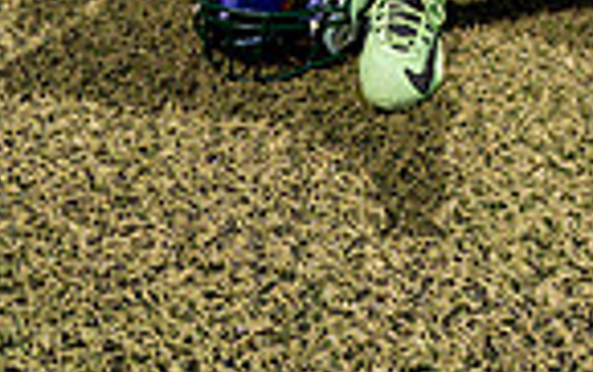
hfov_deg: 27.0
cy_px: -470
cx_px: 372
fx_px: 1230
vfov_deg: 13.5
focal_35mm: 76
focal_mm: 24
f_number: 5
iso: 100
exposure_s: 1/1250
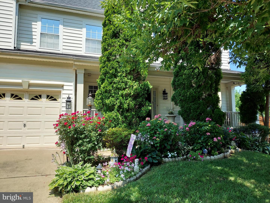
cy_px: 102
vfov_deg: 54.9
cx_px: 135
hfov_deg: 69.4
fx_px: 195
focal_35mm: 25
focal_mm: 4.6
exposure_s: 1/617
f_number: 2
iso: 50
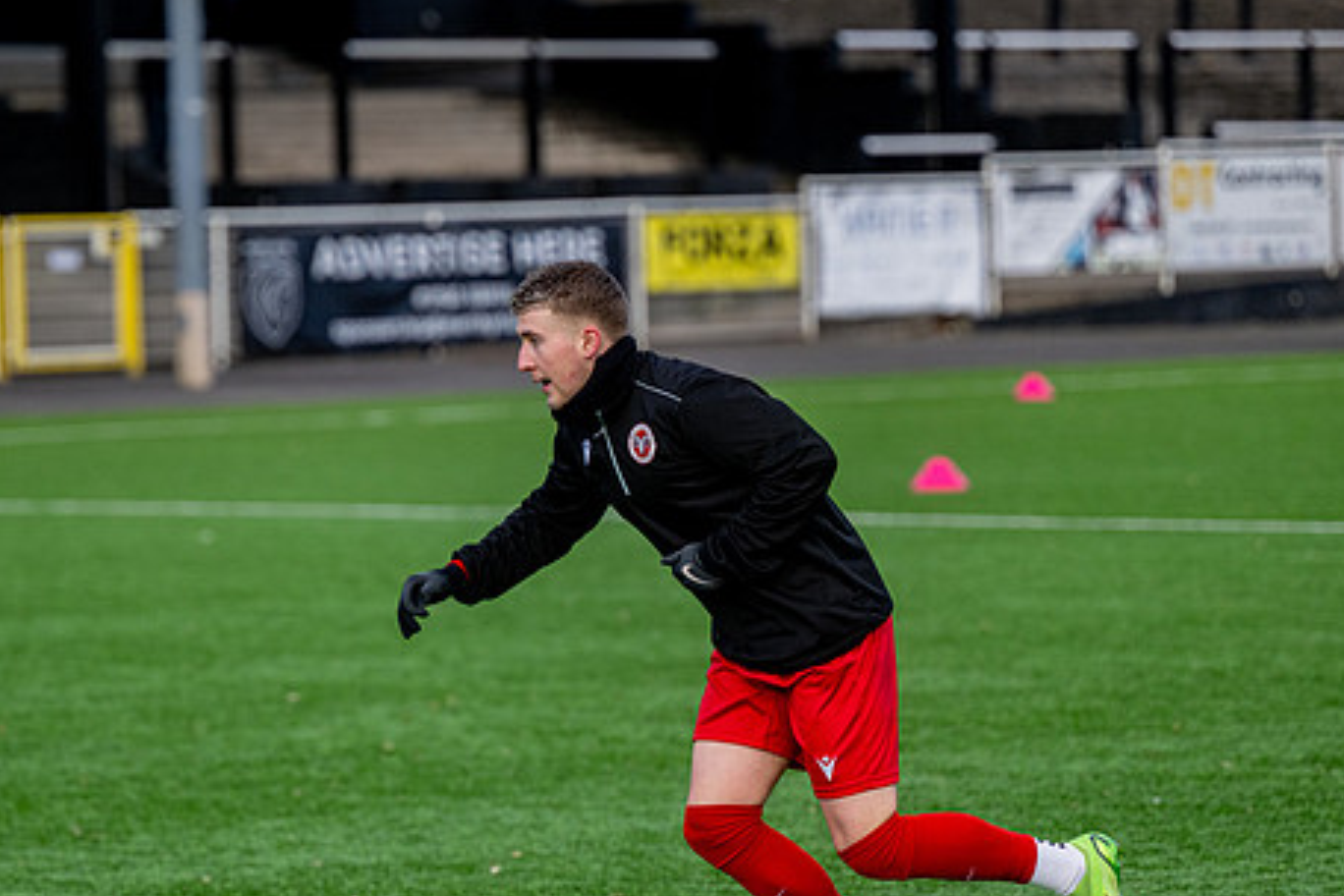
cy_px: 564
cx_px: 566
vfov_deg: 6.0
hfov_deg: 9.0
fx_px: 8549
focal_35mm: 229
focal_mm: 180
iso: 1000
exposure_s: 1/2000
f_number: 4
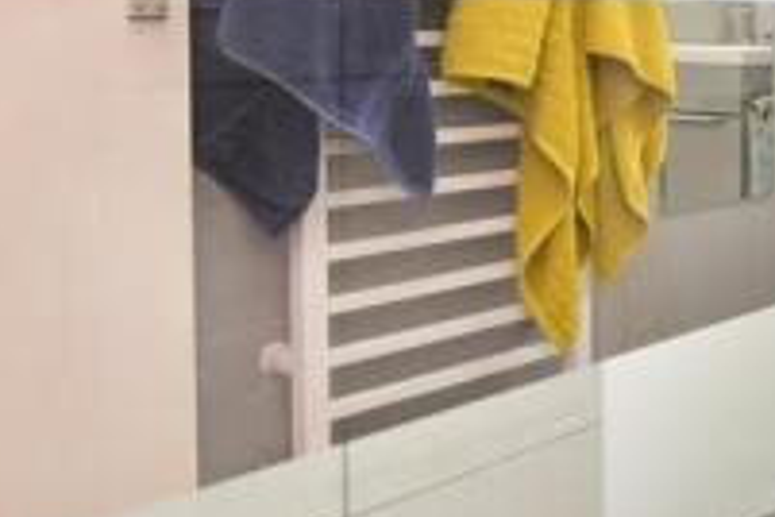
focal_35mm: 49
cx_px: 925
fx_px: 1055
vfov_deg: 26.6
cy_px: 48
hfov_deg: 33.1
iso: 200
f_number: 5
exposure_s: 1/100
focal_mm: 10
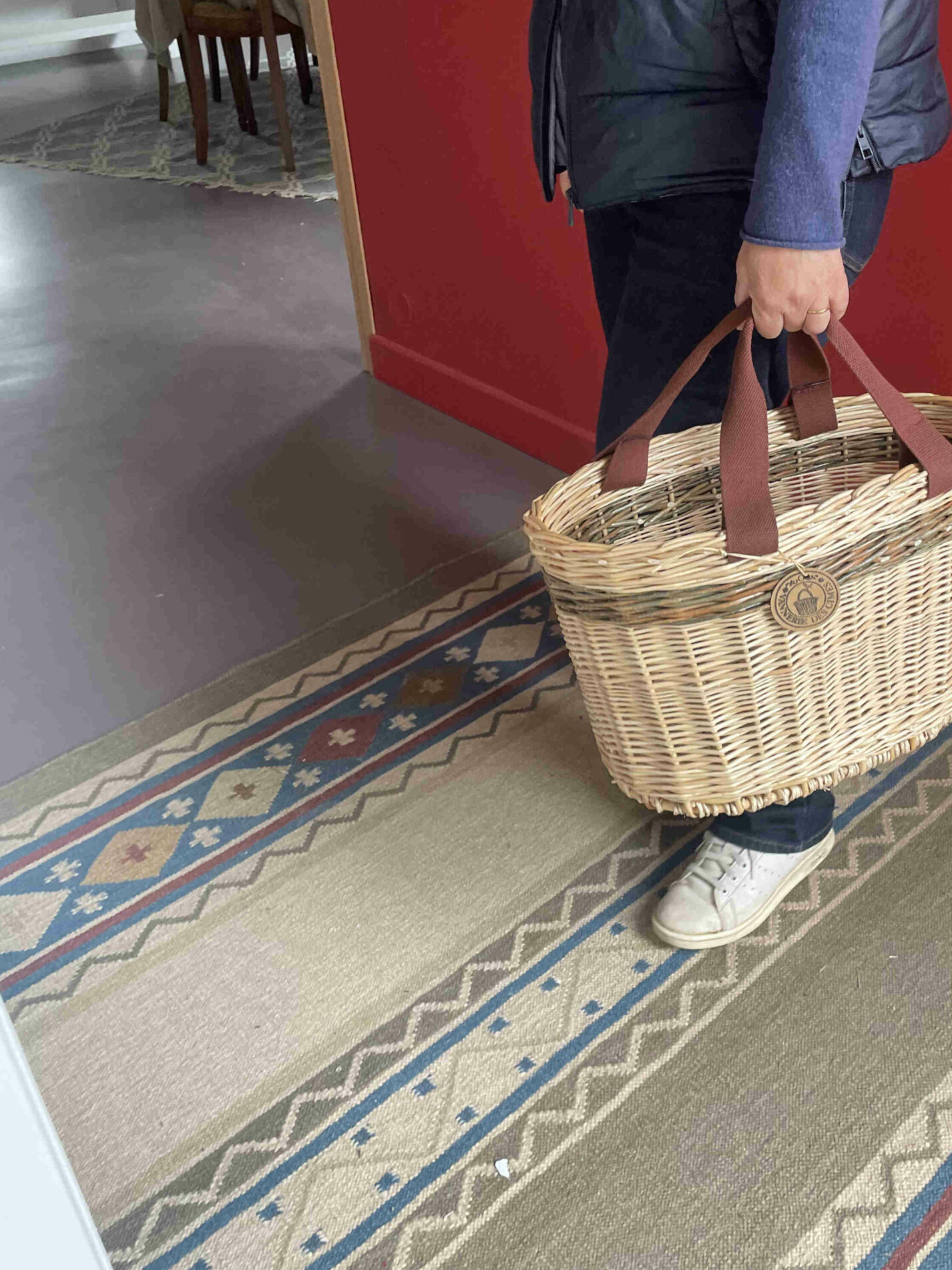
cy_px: 466
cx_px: 635
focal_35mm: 35
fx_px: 1284
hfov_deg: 40.2
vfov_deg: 52.0
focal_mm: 4.2
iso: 125
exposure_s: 1/121
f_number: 1.6
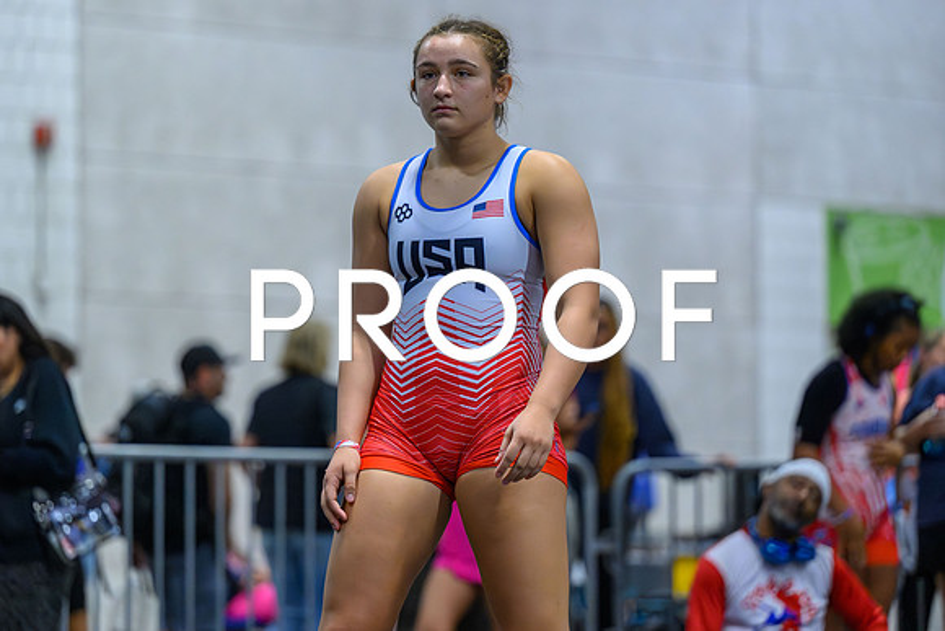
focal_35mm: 166
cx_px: 458
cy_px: 295
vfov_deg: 8.3
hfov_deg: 12.4
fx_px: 4349
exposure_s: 1/800
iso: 11400
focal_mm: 145
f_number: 2.8
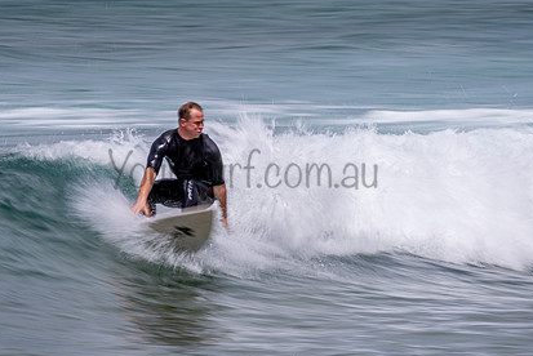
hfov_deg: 2.9
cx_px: 241
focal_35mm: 702
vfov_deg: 2.0
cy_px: 158
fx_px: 10400
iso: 64
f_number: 20
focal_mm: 500
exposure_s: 1/20
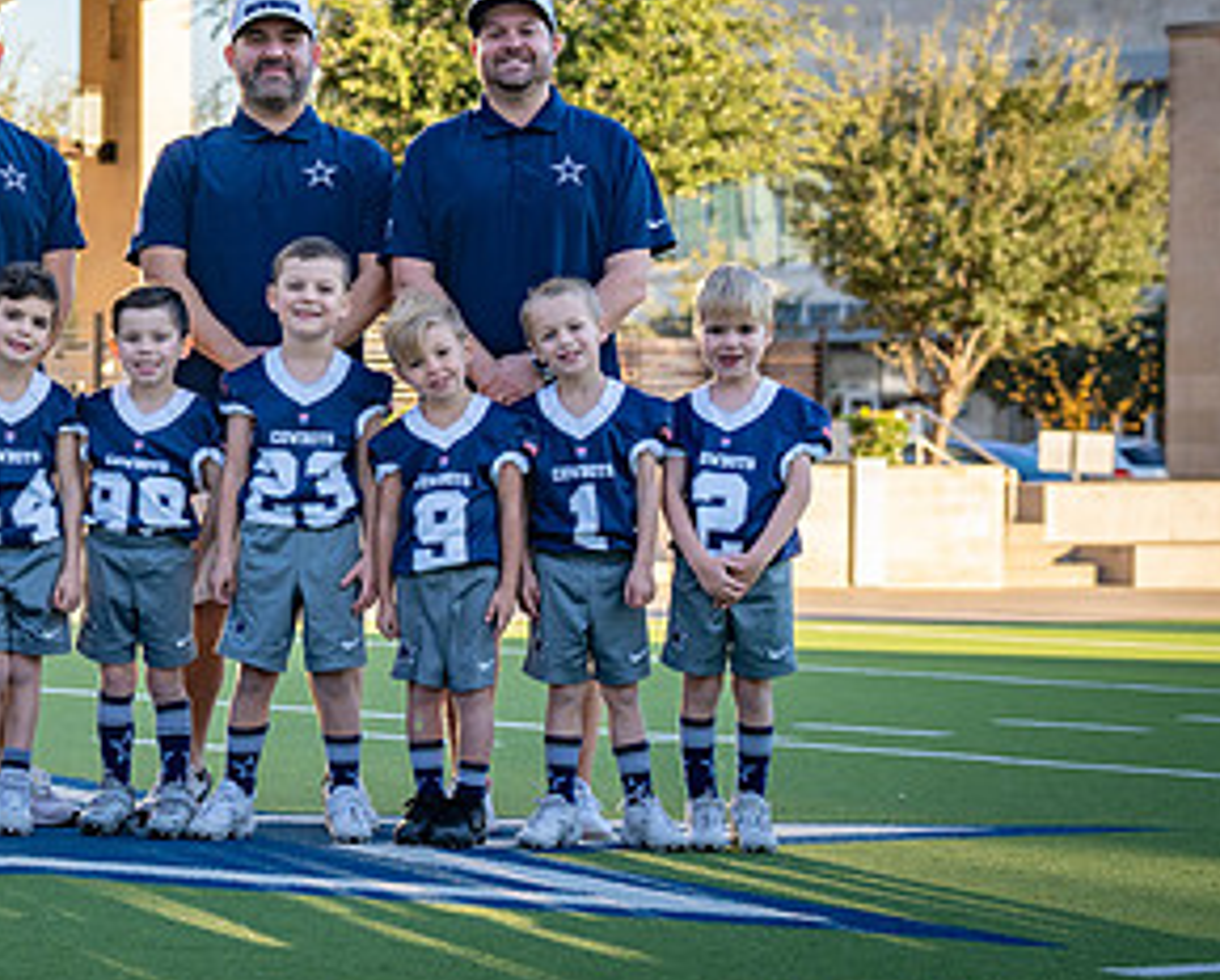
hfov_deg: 13.3
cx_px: 71
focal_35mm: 143
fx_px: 5170
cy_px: 467
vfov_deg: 10.8
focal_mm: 70
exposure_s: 1/320
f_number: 4
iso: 160
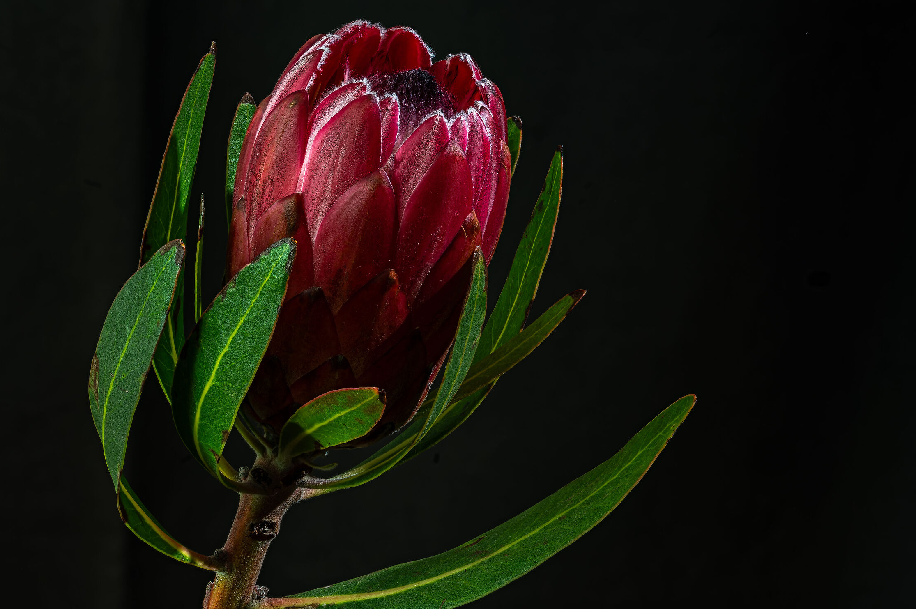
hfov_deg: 18.1
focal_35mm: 113
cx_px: 467
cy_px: 288
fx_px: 2873
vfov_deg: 12.1
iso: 100
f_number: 14
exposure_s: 1/2.5
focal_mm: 105
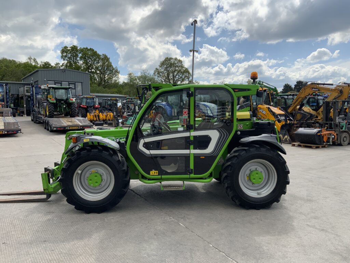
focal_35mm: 29
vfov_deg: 48.2
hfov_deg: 61.7
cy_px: 132
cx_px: 175
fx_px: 293
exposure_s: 1/2538
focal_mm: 3
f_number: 1.8
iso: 16
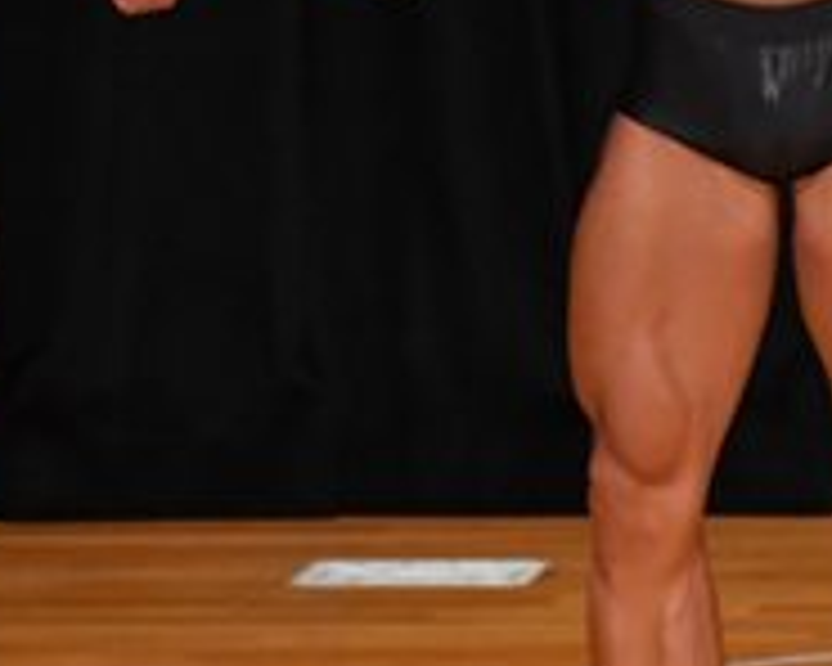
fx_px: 26151
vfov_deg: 1.5
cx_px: 740
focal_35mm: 1062
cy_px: 27
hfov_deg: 1.8
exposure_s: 1/400
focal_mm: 180
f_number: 5.6
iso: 4000
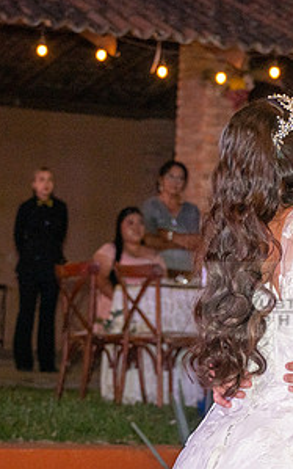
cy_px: 299
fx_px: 2248
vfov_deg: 11.9
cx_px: 338
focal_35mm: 176
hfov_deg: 7.4
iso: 2000
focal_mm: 89
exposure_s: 1/160
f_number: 6.3
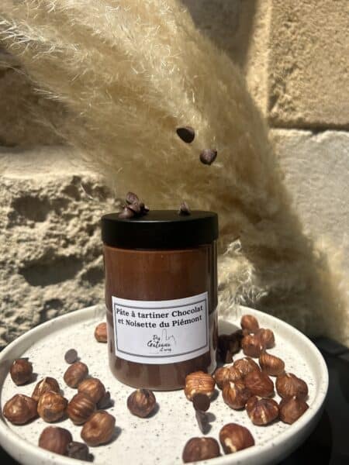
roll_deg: +2.1
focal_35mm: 26
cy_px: 232
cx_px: 174
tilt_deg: -9.7
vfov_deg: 67.3
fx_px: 350
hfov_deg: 53.1
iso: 50
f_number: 1.5
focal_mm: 5.7
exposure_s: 1/5076
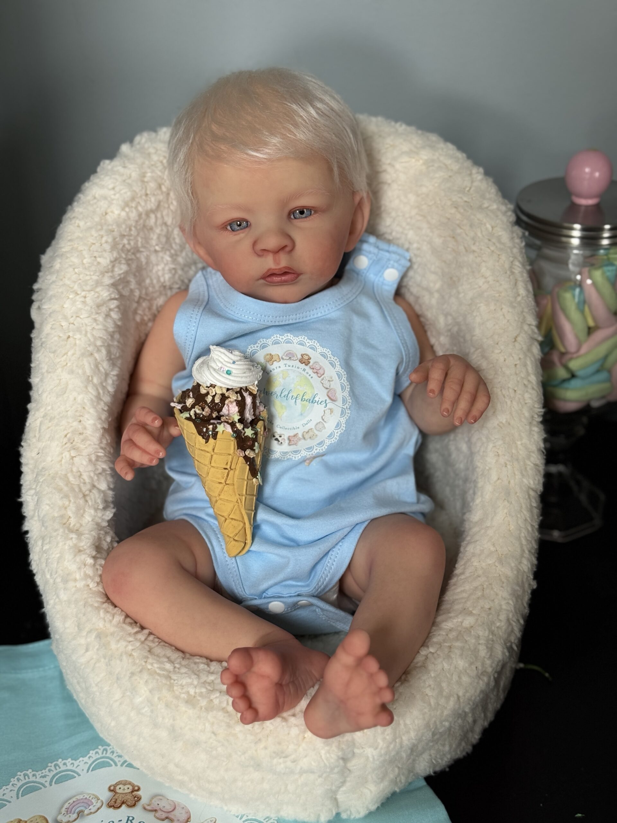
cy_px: 412
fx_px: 1141
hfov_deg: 30.3
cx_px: 308
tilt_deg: -33.8
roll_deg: +0.8
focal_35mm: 48
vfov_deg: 39.7
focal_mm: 6.76
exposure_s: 1/105
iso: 100
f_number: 1.78
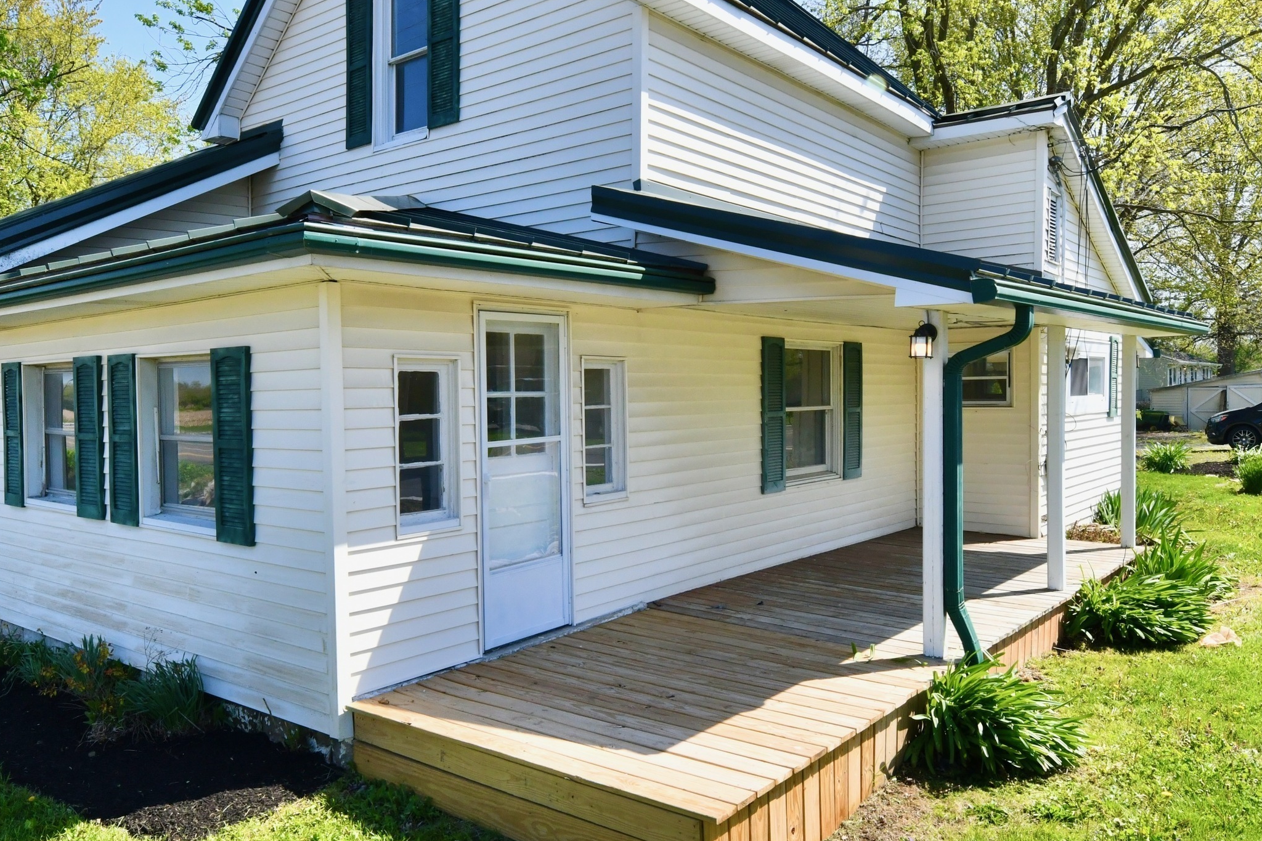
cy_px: 290
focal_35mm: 21
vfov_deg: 58.3
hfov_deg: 81.2
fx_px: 736
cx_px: 613
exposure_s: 1/640
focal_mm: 14
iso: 640
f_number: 13
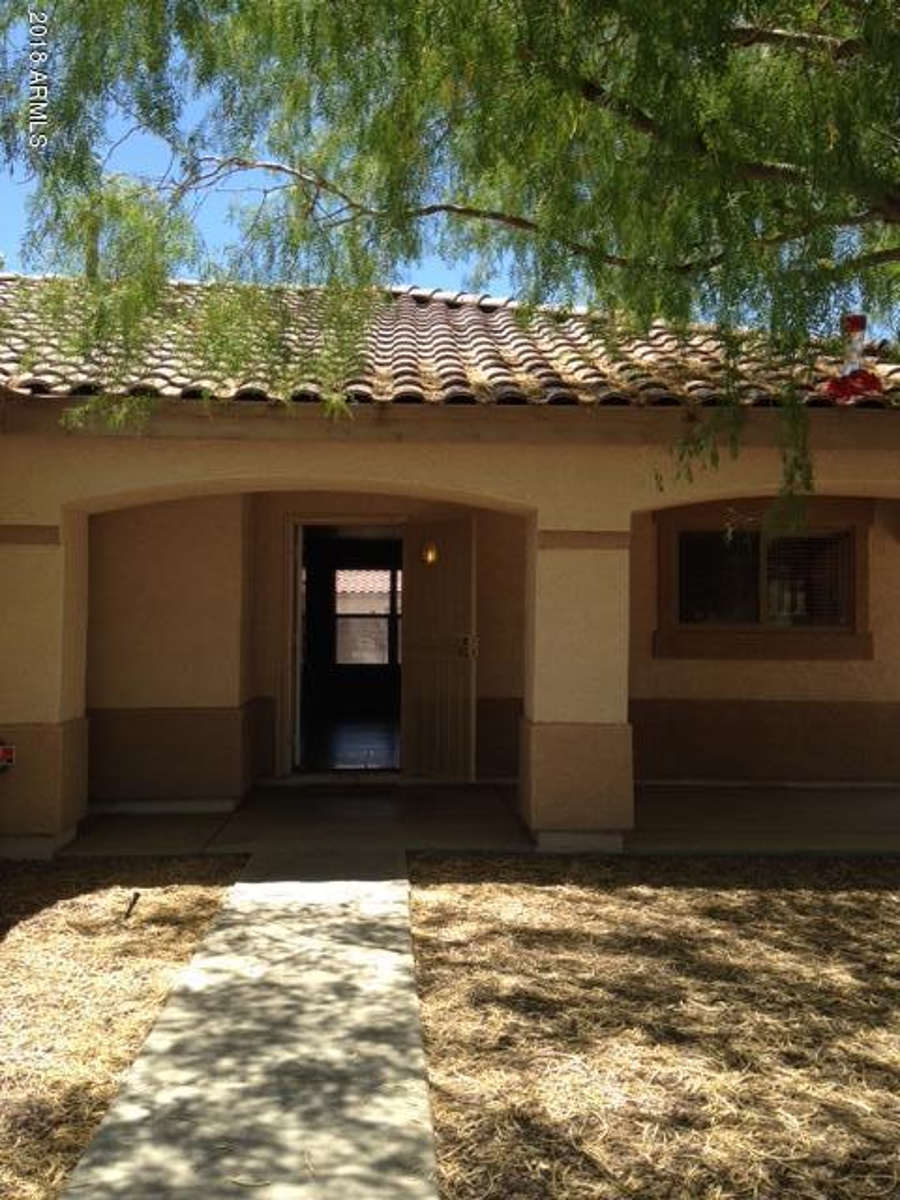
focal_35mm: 33
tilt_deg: +1.3
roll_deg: -1.7
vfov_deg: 55.4
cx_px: 450
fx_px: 1144
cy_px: 600
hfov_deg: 42.9
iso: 50
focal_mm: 4.12
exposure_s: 1/669
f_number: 2.4
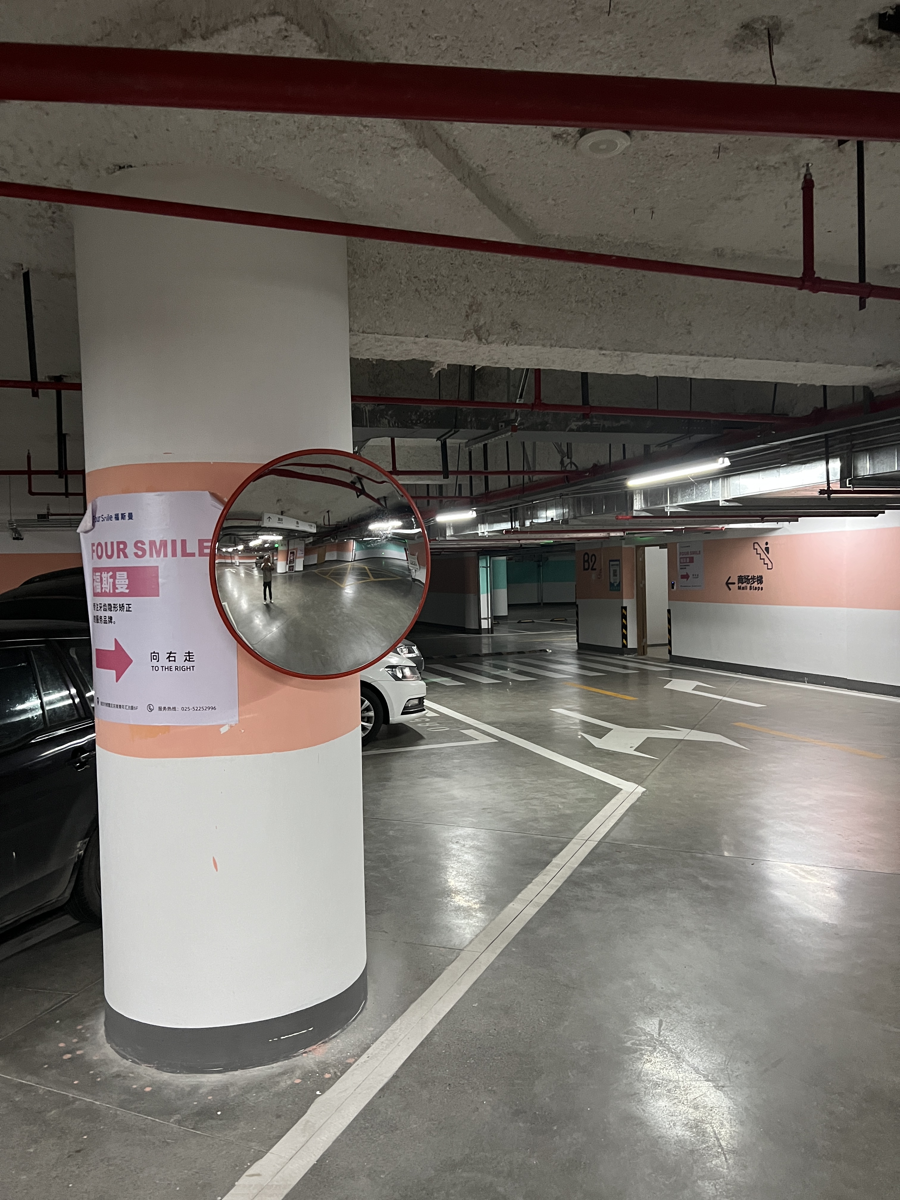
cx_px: 450
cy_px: 600
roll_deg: -0.2
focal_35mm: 26
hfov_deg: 53.1
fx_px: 901
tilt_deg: -1.7
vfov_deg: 67.3
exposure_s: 1/33
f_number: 1.5
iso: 500
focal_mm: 5.7
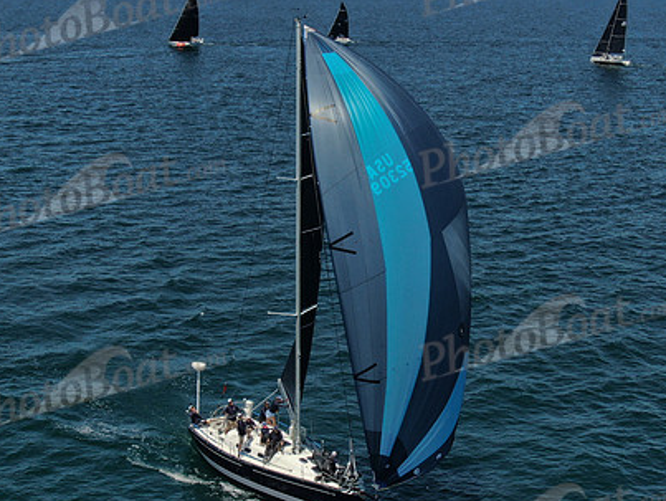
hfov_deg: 28.1
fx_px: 1329
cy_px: 262
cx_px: 324
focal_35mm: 69
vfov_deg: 21.3
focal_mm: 8.6
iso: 100
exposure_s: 1/1600
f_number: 3.8
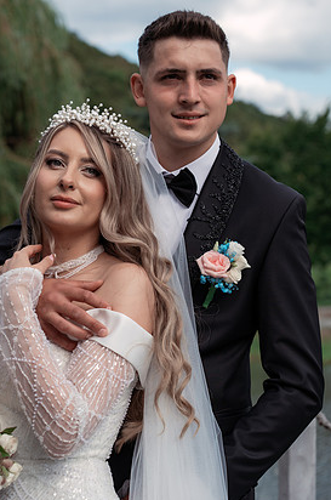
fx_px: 1136
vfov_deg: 24.8
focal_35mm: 82
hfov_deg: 16.6
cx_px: 158
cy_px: 254
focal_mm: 75
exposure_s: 1/500
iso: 160
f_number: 4.5
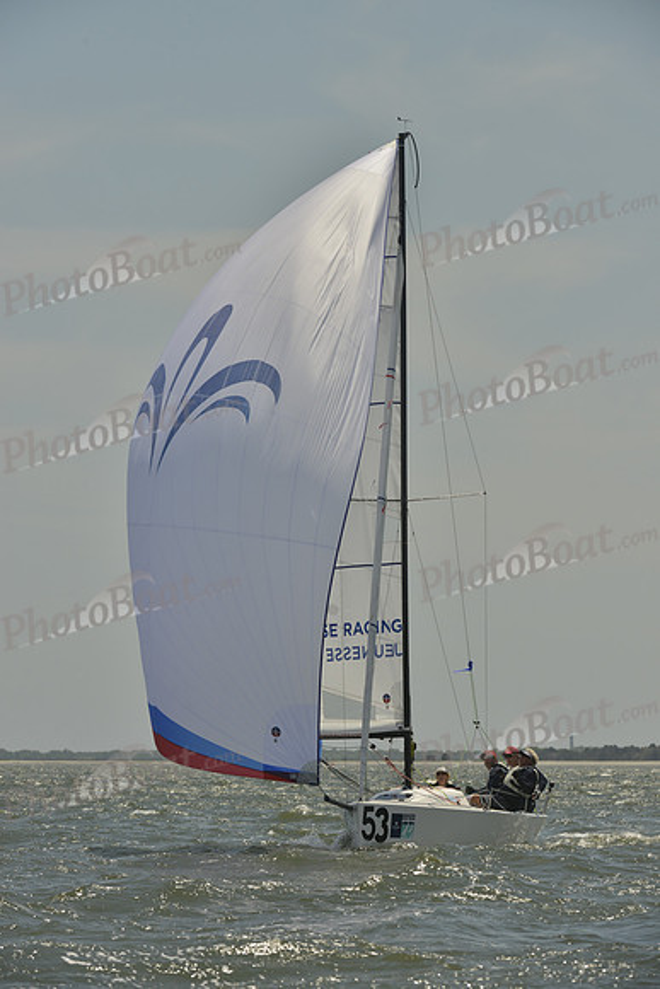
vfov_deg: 10.3
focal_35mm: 200
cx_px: 330
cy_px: 494
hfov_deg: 6.9
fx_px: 5496
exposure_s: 1/1250
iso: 280
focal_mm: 200
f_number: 11
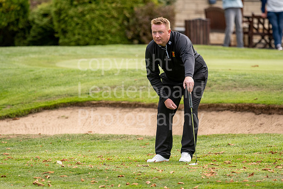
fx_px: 3538
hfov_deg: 4.6
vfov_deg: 3.1
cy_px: 94
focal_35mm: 450
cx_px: 142
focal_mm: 300
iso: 400
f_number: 4
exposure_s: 1/1250
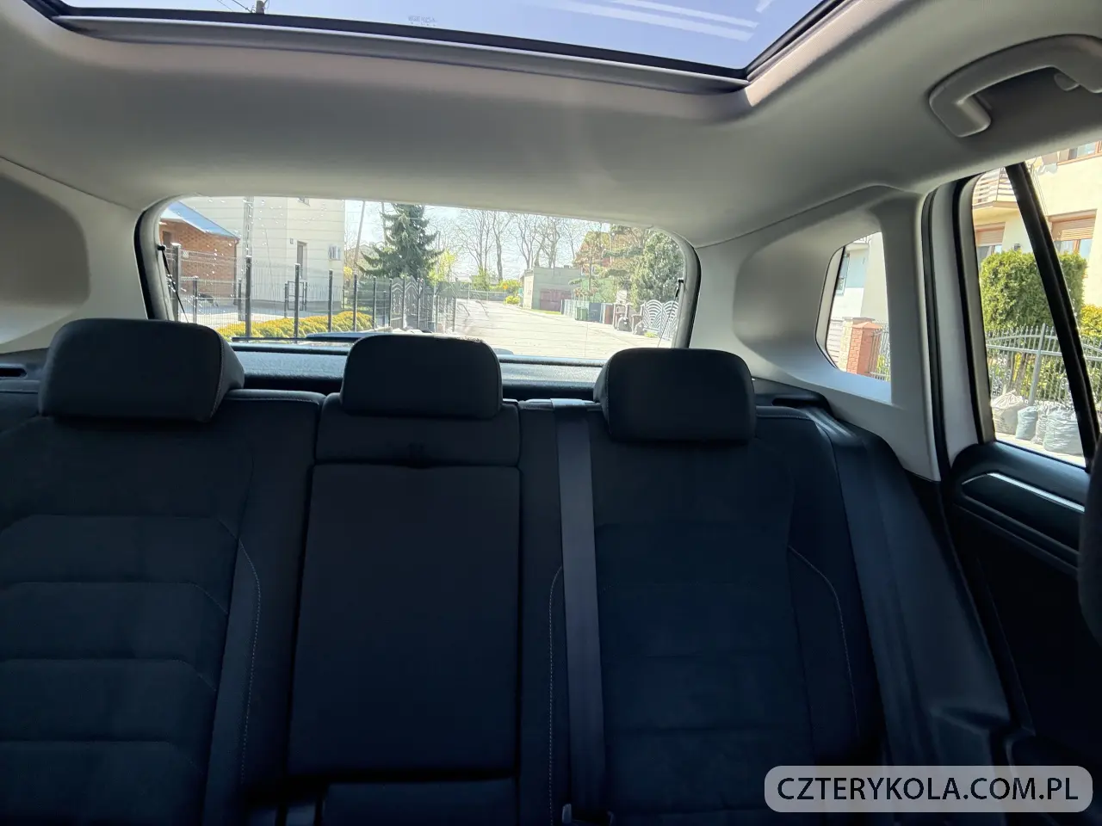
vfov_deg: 58.9
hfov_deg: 73.9
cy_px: 413
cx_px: 551
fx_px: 732
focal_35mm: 23
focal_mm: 2.69
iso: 80
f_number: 1.9
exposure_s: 1/66
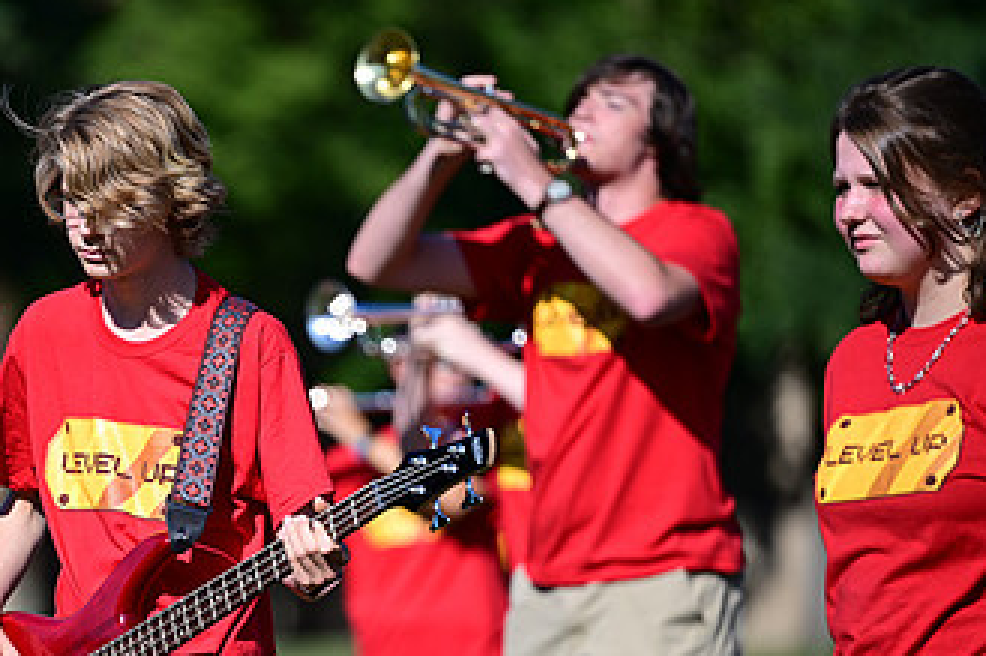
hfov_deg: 5.8
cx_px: 219
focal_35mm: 353
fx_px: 9663
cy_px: 520
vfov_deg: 3.9
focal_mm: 200
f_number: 2.8
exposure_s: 1/1600
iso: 90
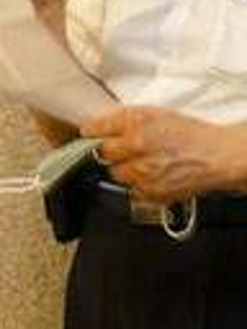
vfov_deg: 8.8
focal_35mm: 221
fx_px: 2103
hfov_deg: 6.7
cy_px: -80
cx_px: -77
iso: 3200
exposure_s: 1/60
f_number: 6.3
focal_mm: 59
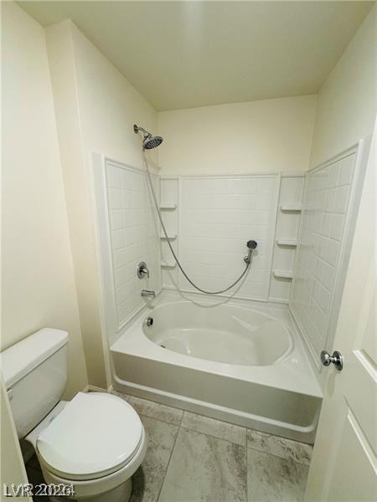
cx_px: 188
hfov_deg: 85.7
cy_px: 251
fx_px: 203
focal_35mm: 14
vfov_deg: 102.1
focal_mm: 2.22
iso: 250
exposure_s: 1/120
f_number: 2.2
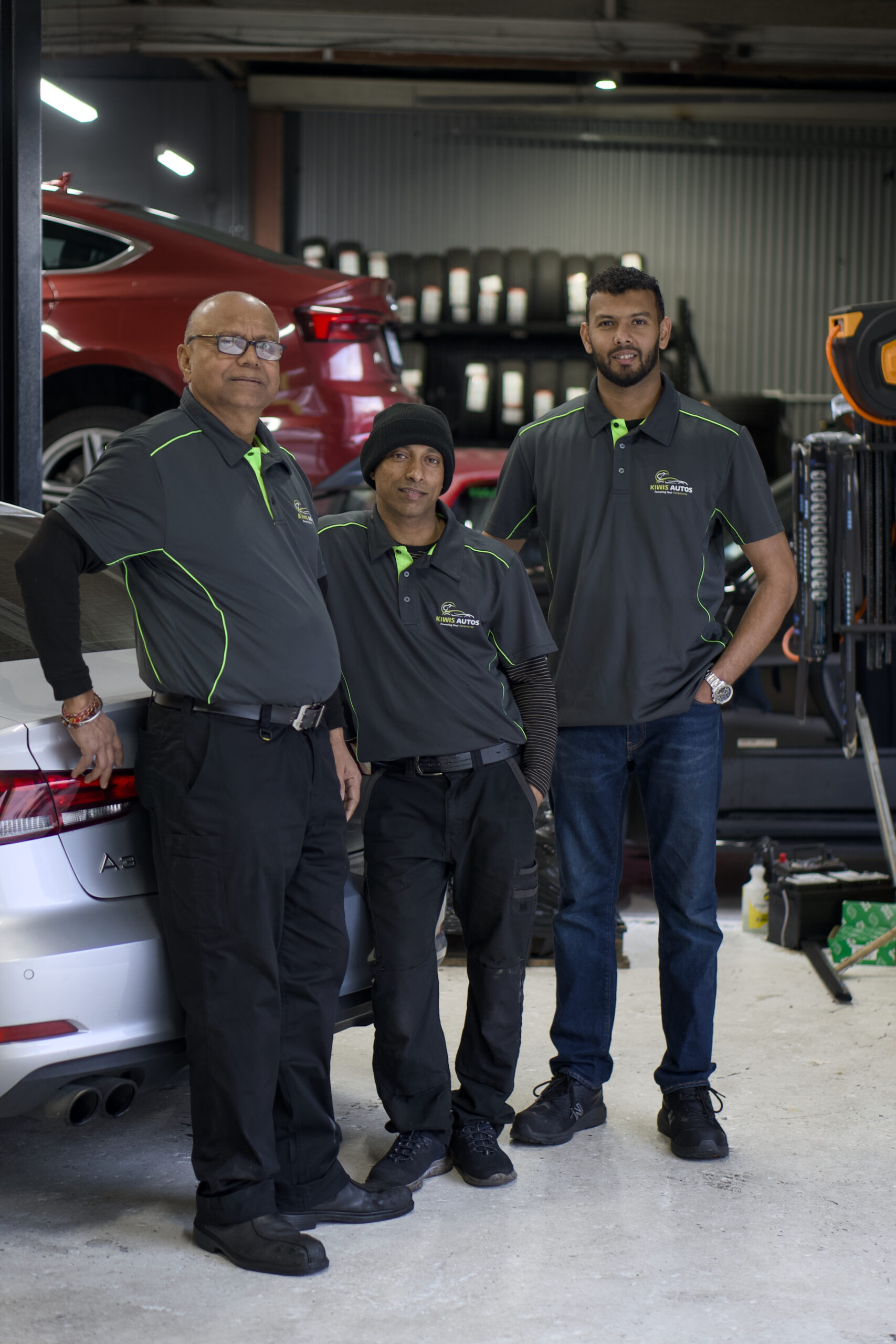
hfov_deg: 18.2
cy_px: 672
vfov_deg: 27.0
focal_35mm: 75
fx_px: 2799
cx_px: 448
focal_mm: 50
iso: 100
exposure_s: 1/50
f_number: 1.8
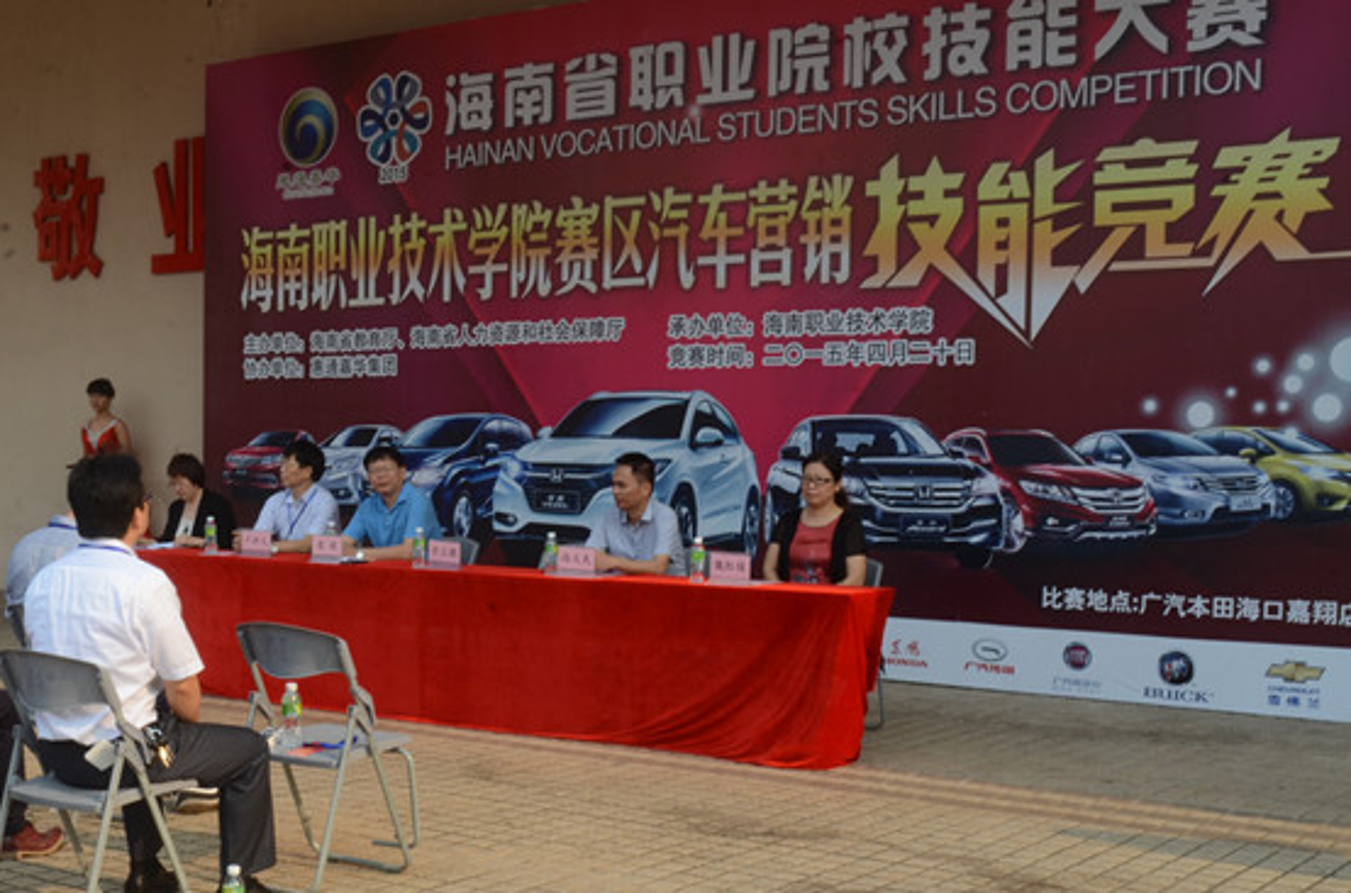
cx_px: 397
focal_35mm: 52
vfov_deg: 25.7
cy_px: 587
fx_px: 1946
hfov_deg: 37.7
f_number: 25
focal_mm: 24
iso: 220
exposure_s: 1/25
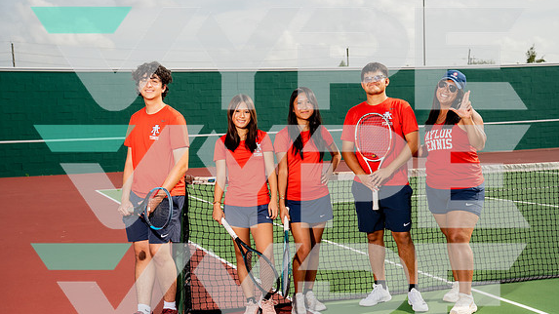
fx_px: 771
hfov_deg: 39.9
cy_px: 177
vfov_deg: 23.0
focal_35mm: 52
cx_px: 282
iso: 100
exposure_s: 1/640
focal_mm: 49
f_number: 5.6
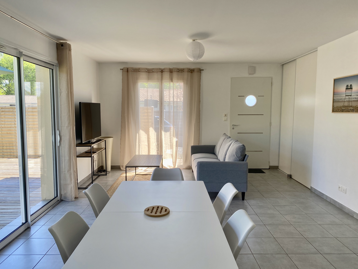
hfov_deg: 67.3
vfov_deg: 53.1
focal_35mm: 26
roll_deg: -0.4
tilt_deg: -5.9
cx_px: 179
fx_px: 269
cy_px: 134
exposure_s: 1/154
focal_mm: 4.25
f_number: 1.8
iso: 32
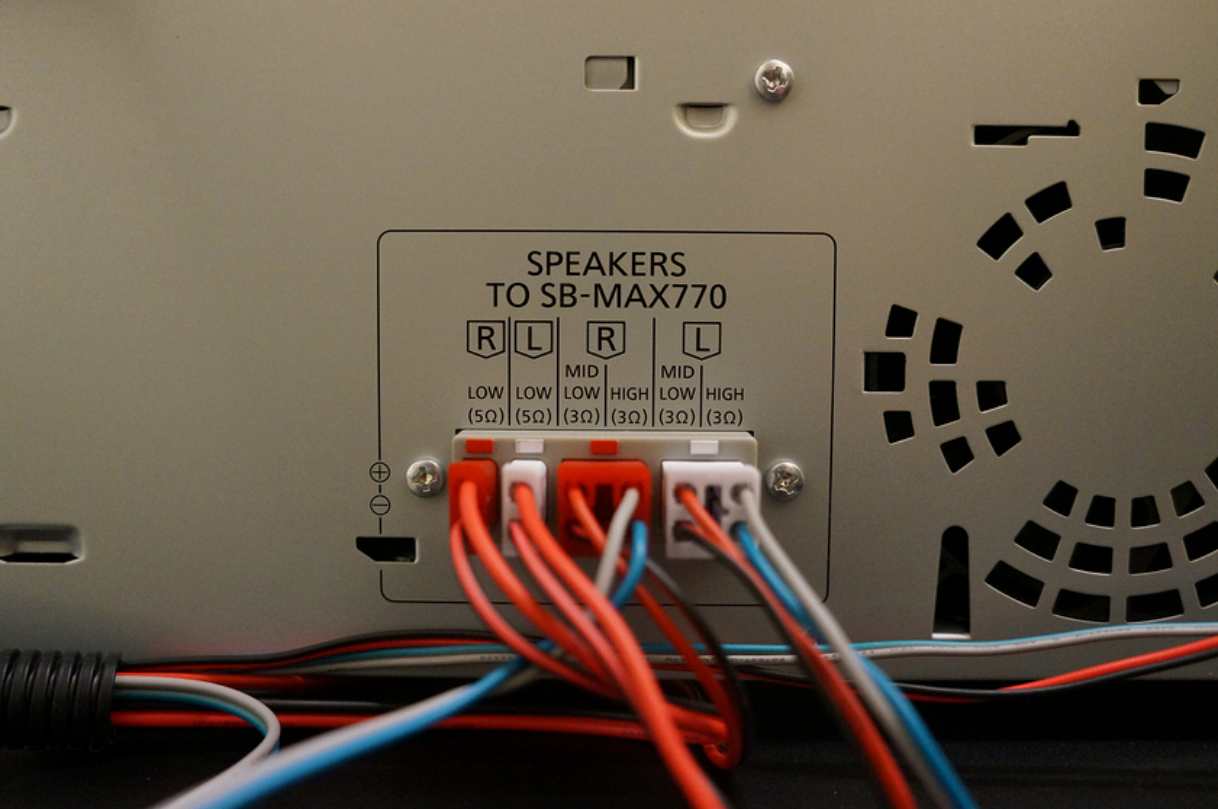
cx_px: 609
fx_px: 1064
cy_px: 404
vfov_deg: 41.6
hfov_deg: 59.5
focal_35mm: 32
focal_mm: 21
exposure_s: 1/160
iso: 2500
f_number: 4
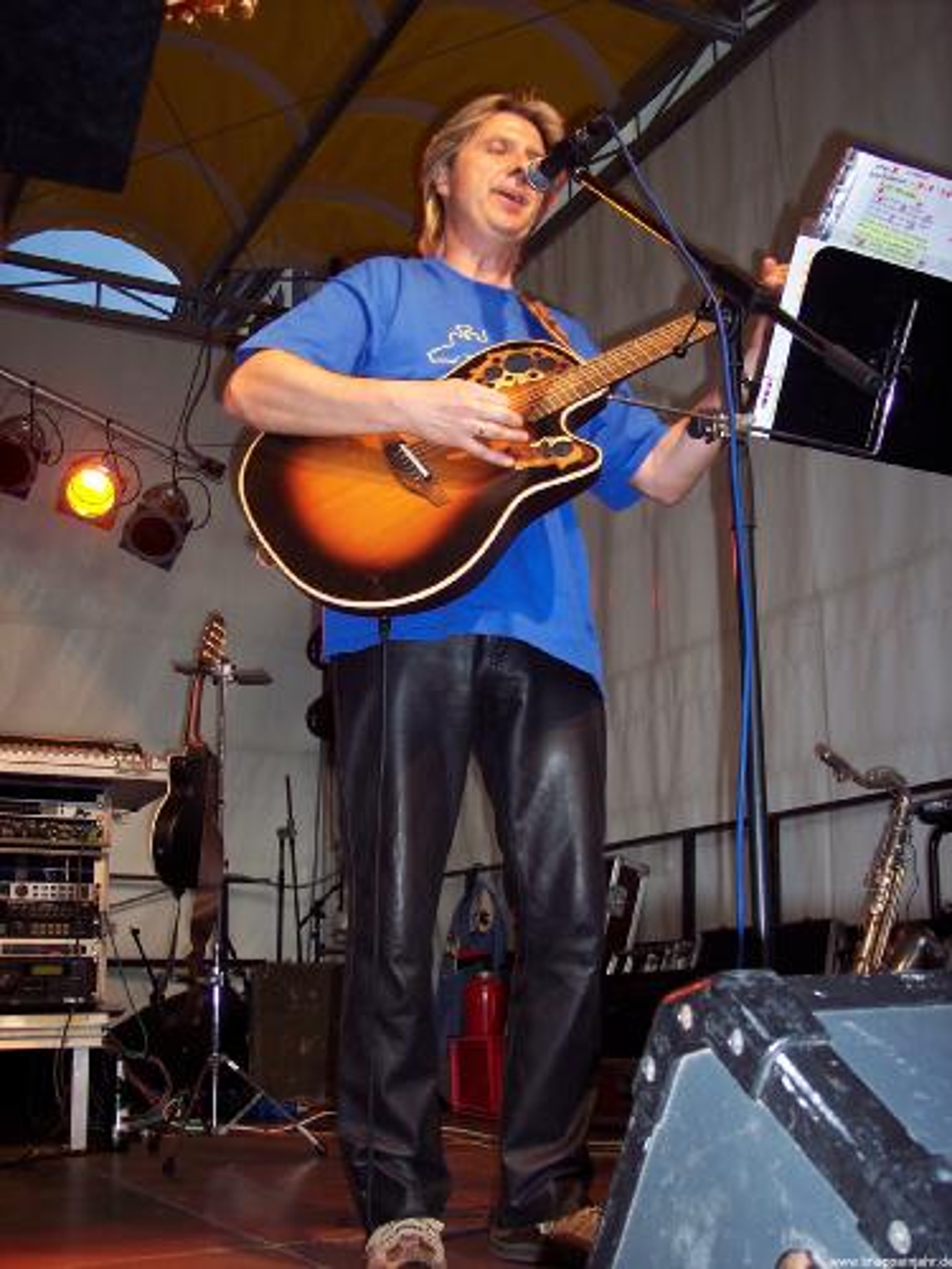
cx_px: 476
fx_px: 1430
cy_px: 634
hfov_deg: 36.8
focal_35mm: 39
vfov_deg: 47.9
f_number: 2.8
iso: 100
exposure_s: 1/60
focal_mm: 8
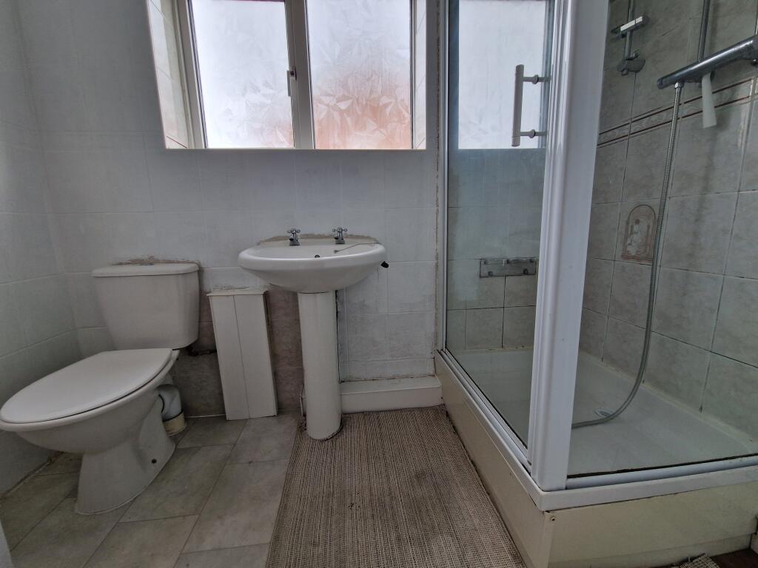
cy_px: 284
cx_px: 379
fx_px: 285
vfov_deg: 89.9
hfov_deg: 106.2
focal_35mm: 13
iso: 64
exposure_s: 1/100
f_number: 2.2
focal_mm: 2.2
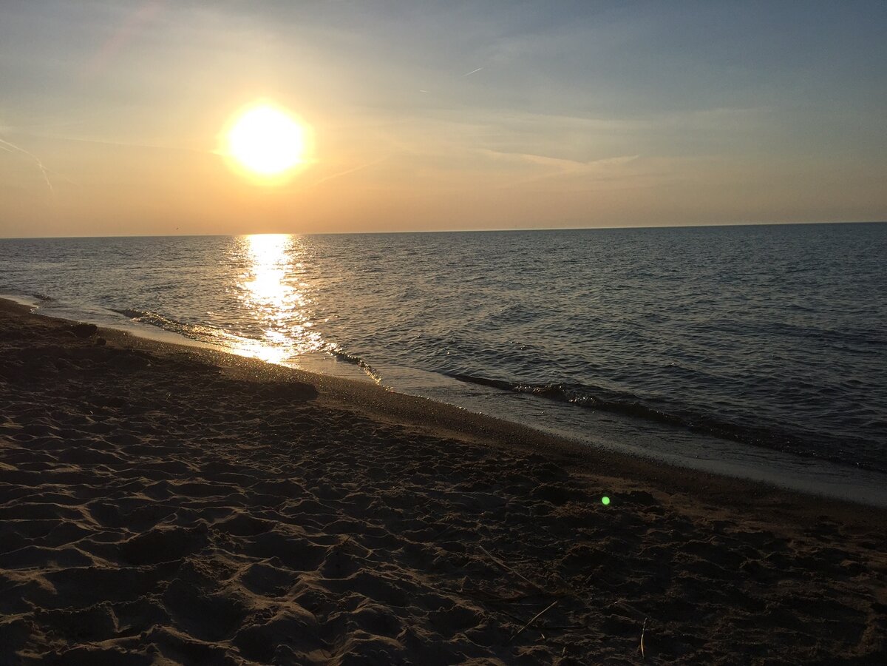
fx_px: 743
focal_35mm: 29
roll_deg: +1.6
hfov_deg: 61.7
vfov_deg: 48.2
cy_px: 333
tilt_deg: -6.7
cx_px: 444
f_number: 2.2
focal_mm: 4.15
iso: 32
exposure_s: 1/7937
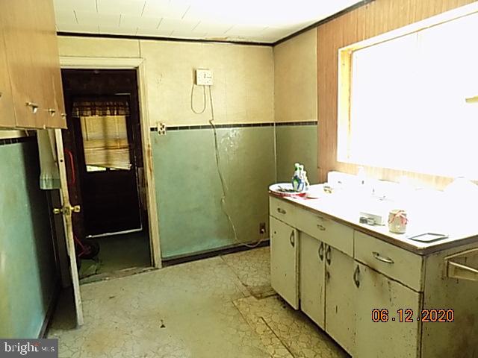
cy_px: 179
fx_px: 318
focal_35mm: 23
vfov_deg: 58.9
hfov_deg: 73.9
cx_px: 239
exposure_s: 1/30
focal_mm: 4
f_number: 3.1
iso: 400
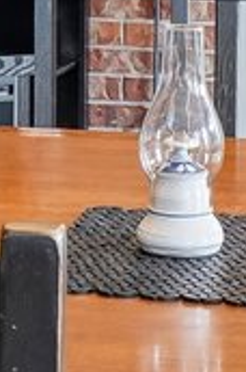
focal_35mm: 191
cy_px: -187
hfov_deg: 7.1
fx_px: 1966
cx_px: 15
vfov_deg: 10.4
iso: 400
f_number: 8
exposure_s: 1/15
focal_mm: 16
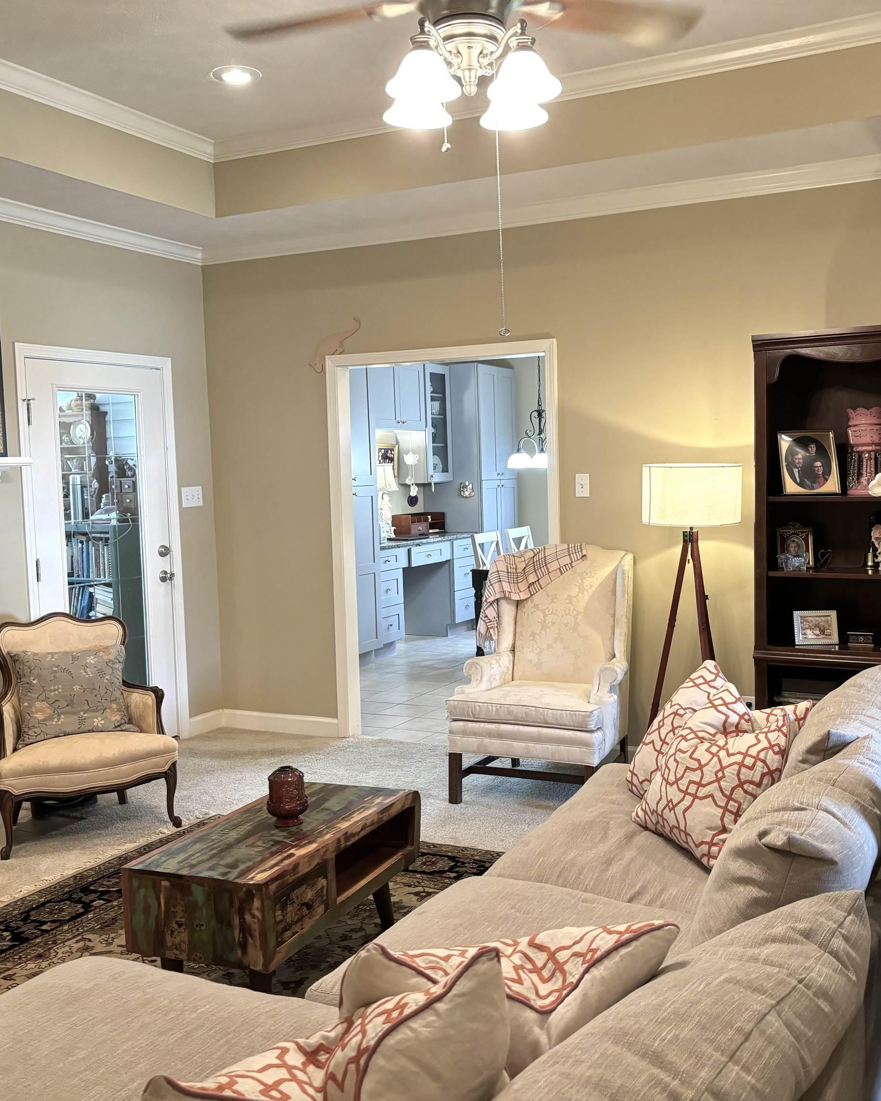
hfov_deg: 43.3
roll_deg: +1.2
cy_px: 552
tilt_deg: -4.0
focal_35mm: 34
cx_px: 489
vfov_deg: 52.8
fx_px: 1108
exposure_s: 1/60
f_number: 1.6
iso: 250
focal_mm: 5.96
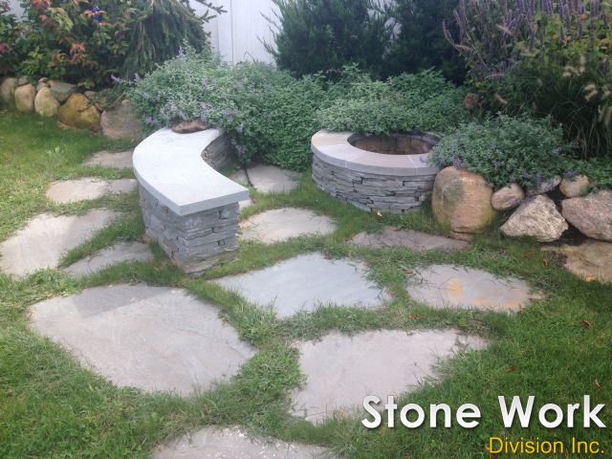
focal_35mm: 33
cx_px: 306
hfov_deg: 55.4
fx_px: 583
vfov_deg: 42.9
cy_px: 230
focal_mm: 4.12
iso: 50
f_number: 2.4
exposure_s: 1/448
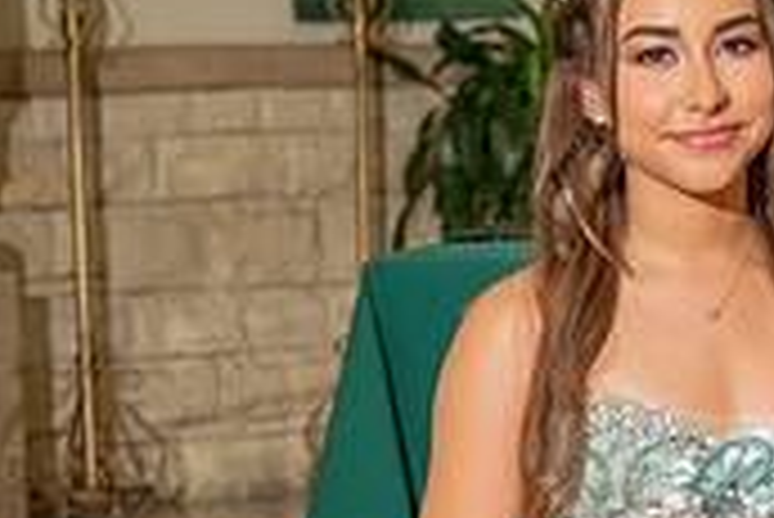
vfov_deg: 6.8
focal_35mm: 203
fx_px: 4368
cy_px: 501
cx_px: 704
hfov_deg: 10.1
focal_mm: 46
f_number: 4.5
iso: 320
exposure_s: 1/200
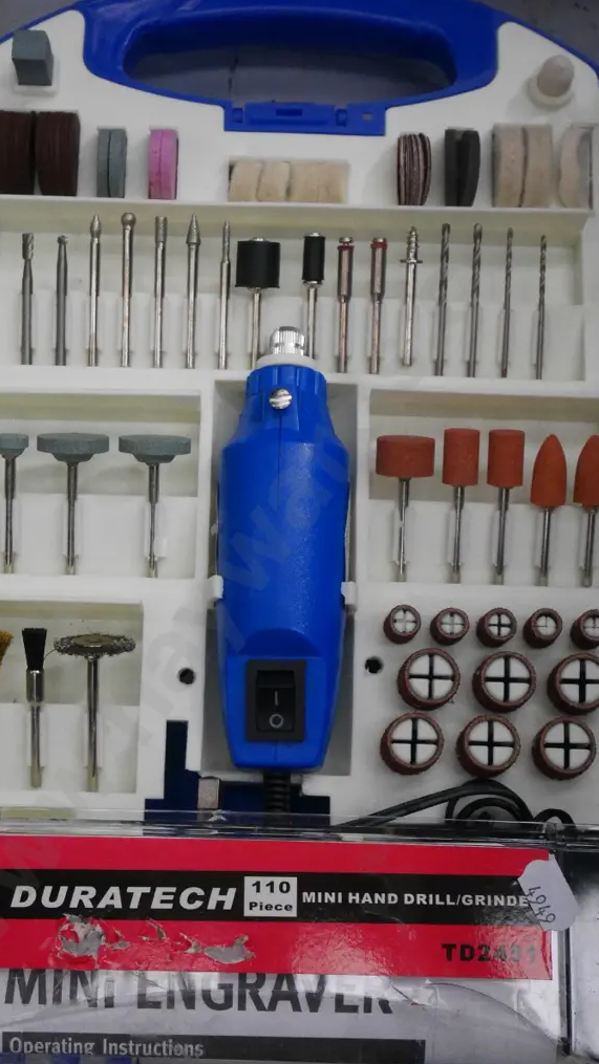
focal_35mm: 55
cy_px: 535
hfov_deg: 21.8
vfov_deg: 37.8
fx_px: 1553
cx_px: 268
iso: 3200
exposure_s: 1/250
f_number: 5.2
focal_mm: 25
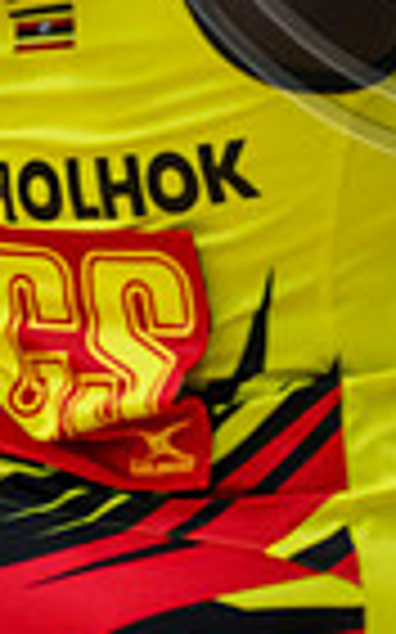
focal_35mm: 928
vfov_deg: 2.3
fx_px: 16041
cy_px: -244
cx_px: 403
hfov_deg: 1.4
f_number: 3.2
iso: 4000
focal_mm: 180
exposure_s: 1/1000
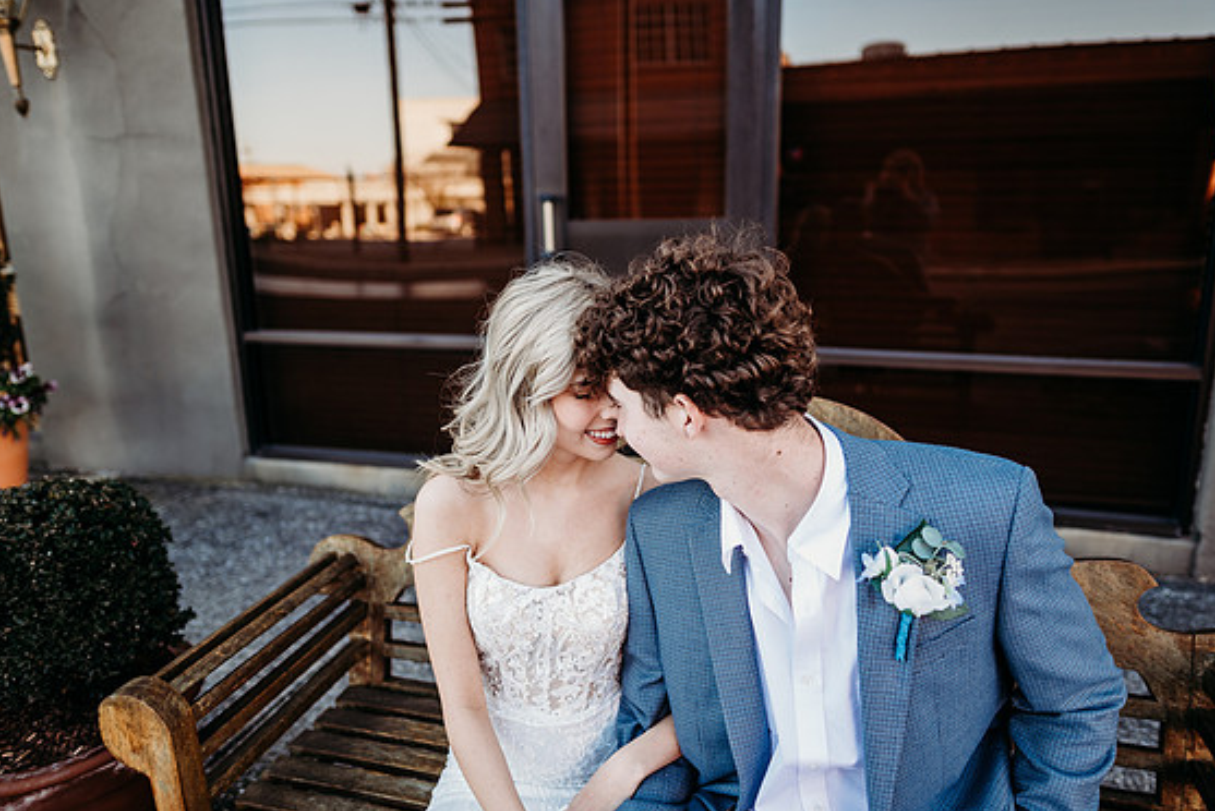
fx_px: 844
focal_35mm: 25
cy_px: 400
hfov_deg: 71.5
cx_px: 615
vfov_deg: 51.3
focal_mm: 24
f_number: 2
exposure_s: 1/320
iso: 160
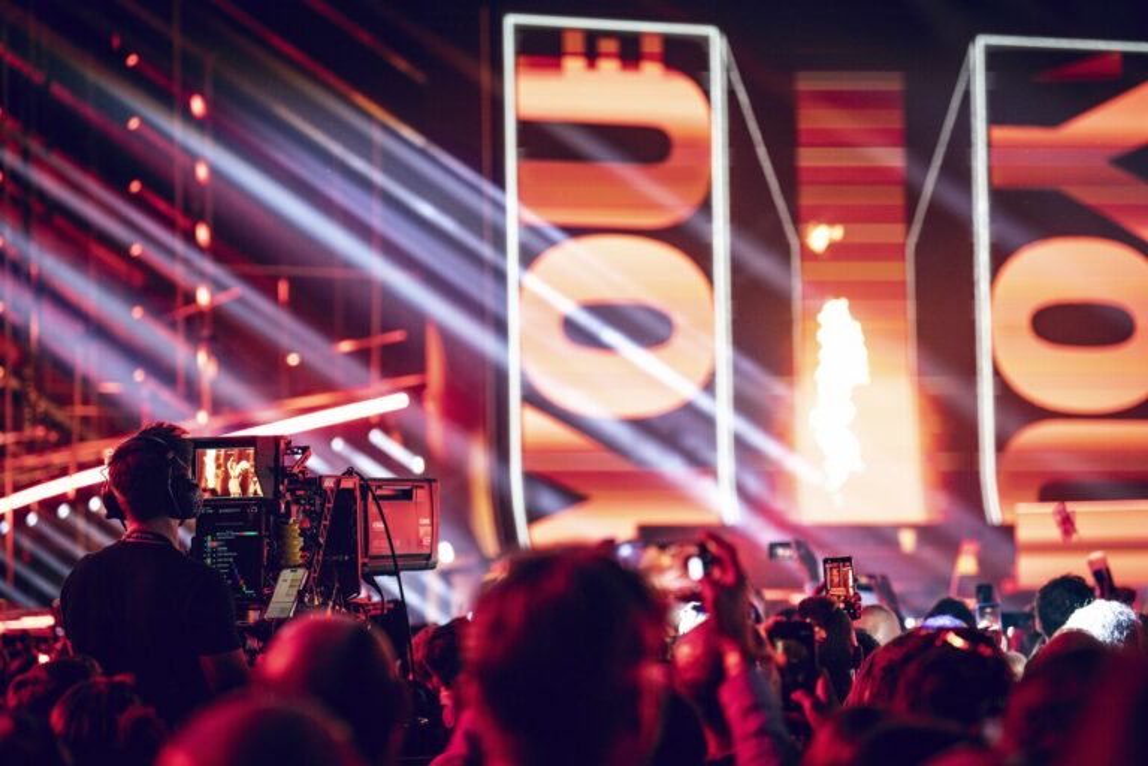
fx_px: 3093
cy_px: 383
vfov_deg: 14.1
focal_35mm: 97
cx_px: 574
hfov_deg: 21.0
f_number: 2.8
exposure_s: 1/400
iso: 3200
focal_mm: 97
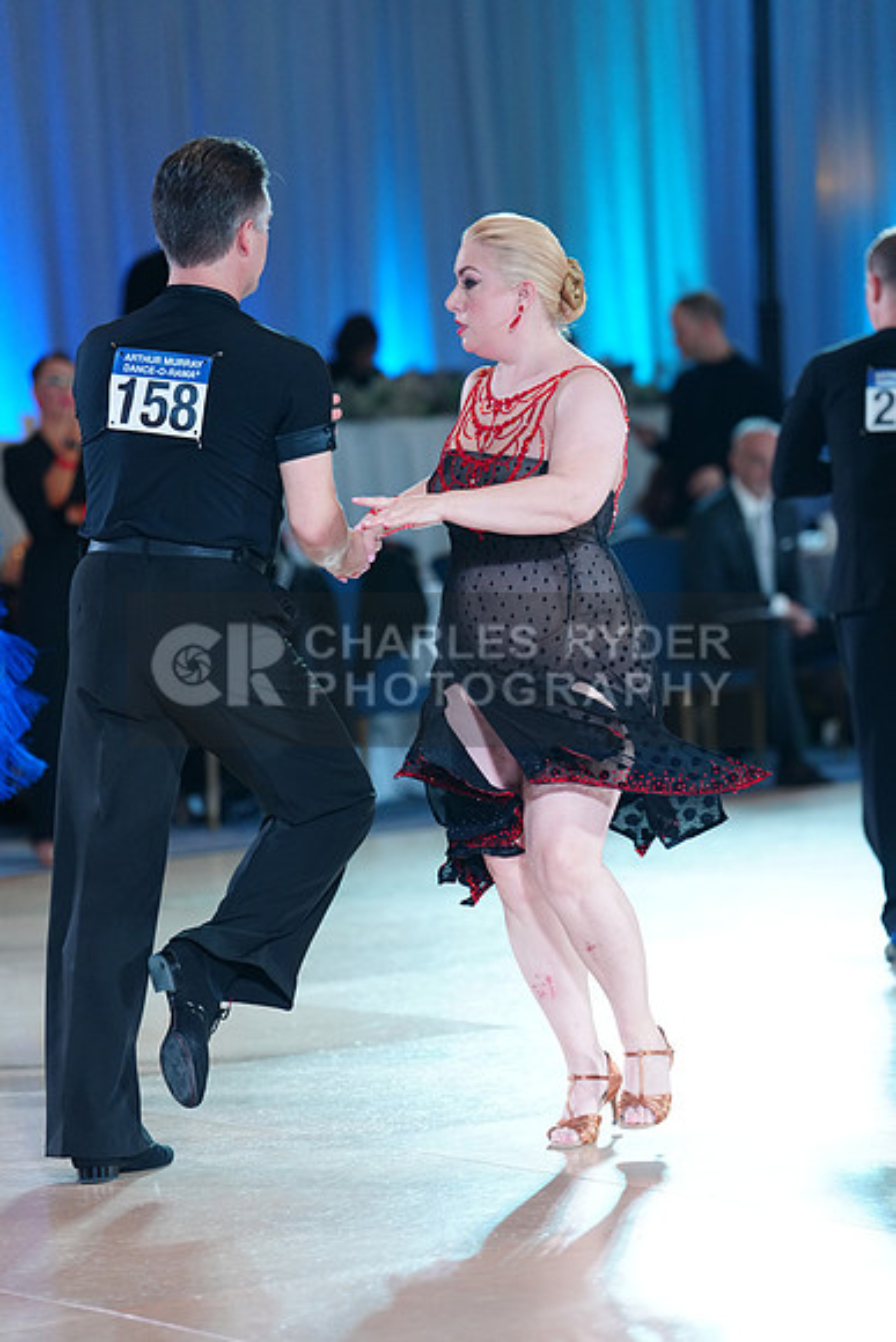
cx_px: 448
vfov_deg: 15.1
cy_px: 671
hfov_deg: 10.1
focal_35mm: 136
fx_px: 5074
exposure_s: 1/640
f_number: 2.8
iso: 2000
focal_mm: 136
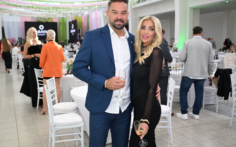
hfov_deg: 50.4
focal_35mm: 39
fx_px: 251
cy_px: 68
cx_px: 118
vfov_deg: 32.7
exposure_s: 1/400
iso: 800
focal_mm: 38
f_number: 4.5
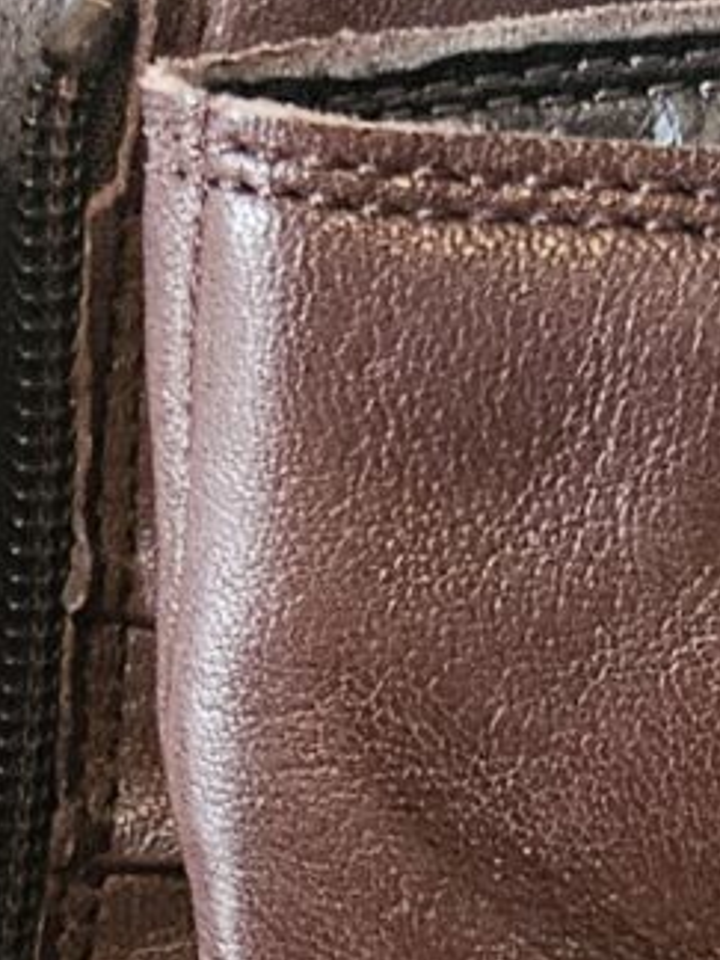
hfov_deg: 8.2
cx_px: 305
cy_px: 1419
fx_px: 5047
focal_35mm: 182
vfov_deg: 10.5
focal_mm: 5.4
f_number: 1.8
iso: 800
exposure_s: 1/50
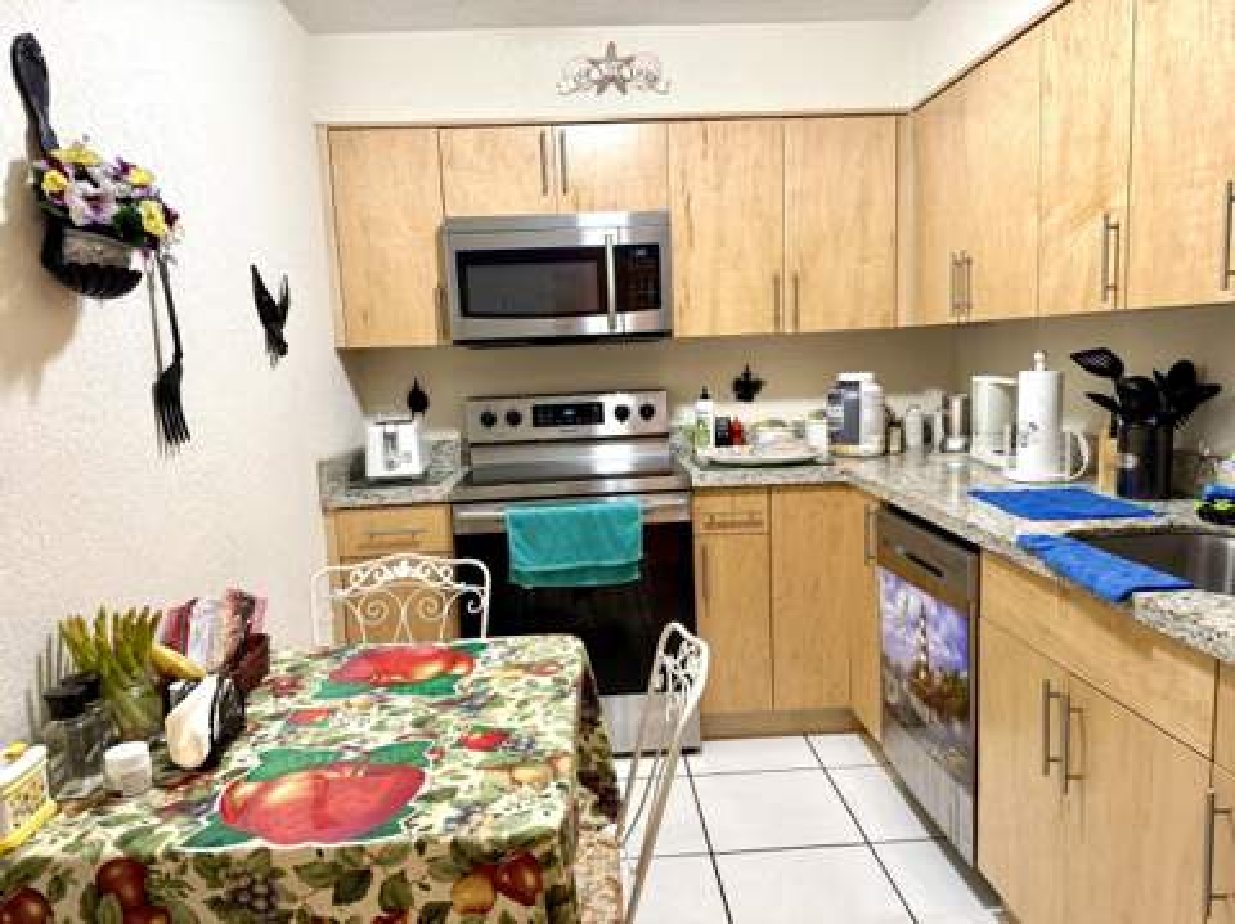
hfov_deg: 71.7
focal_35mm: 24
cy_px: 462
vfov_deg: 56.7
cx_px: 618
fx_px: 855
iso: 250
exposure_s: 1/60
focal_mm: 6.76
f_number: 1.78
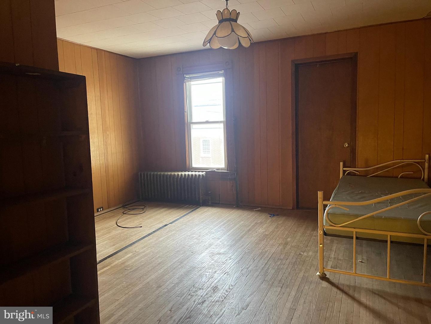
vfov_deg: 53.1
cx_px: 216
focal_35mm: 26
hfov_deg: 67.3
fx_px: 324
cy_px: 162
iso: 500
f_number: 1.6
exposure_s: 1/40
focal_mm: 5.1
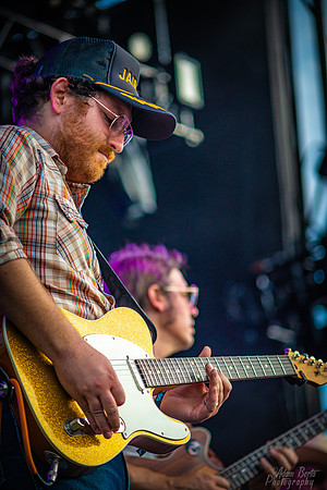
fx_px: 2180
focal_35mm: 160
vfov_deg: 12.8
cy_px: 245
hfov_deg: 8.6
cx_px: 164
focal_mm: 160
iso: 400
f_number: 4
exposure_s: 1/500
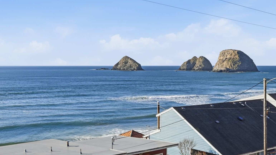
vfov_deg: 23.9
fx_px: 366
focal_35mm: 50
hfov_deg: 41.3
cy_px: 63
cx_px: 132
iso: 800
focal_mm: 24
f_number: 14
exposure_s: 1/800
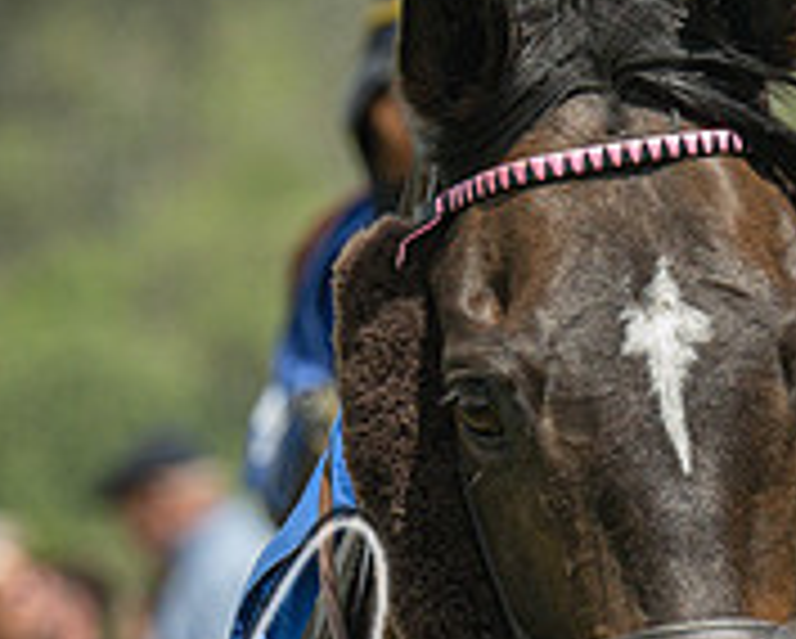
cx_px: 975
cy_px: 438
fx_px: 25330
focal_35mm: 1074
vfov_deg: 1.4
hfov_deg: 1.8
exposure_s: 1/1600
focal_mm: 180
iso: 400
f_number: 5
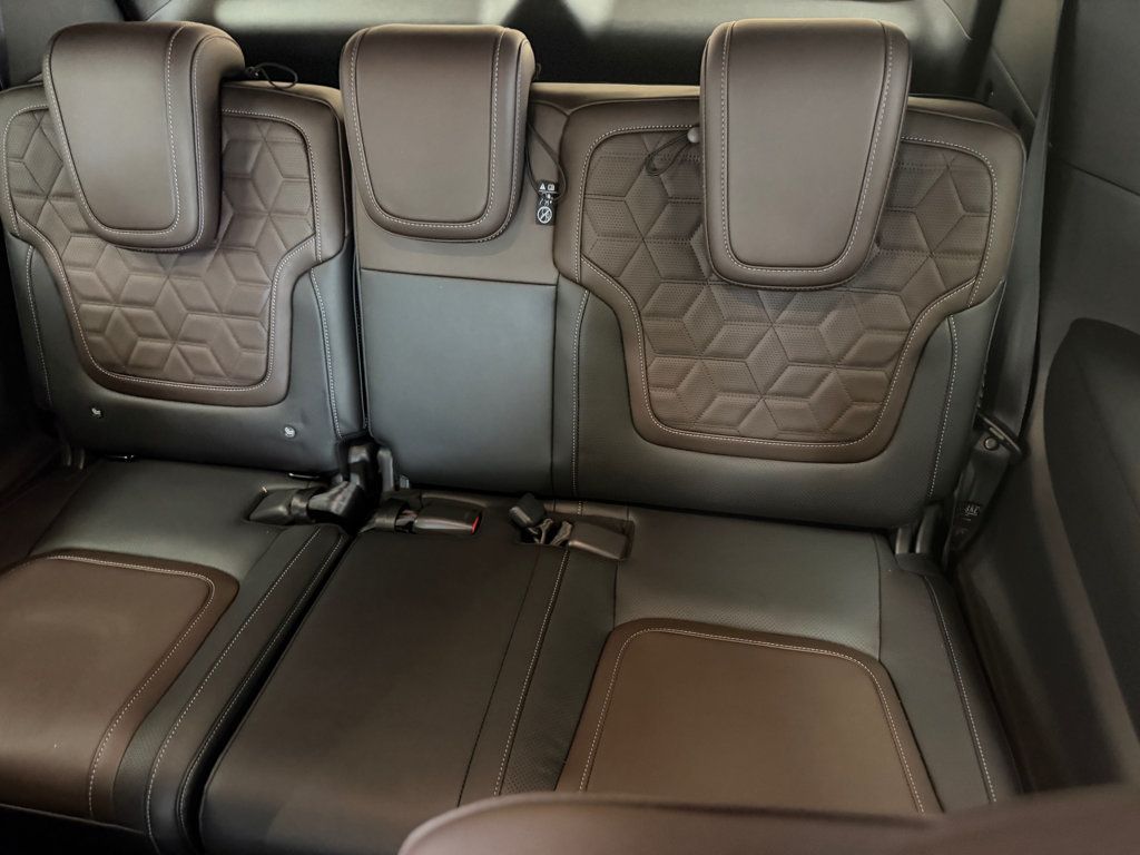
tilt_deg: -42.6
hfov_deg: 71.6
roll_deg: +2.3
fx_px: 790
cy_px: 428
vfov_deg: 56.8
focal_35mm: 24
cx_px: 570
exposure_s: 1/30
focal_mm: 6.76
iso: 1250
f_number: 1.78
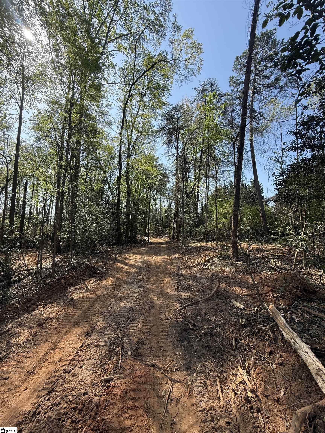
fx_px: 175
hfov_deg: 85.7
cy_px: 216
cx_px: 162
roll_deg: -2.3
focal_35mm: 14
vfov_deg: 102.1
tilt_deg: +8.1
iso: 64
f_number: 2.2
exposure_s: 1/564
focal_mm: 2.22
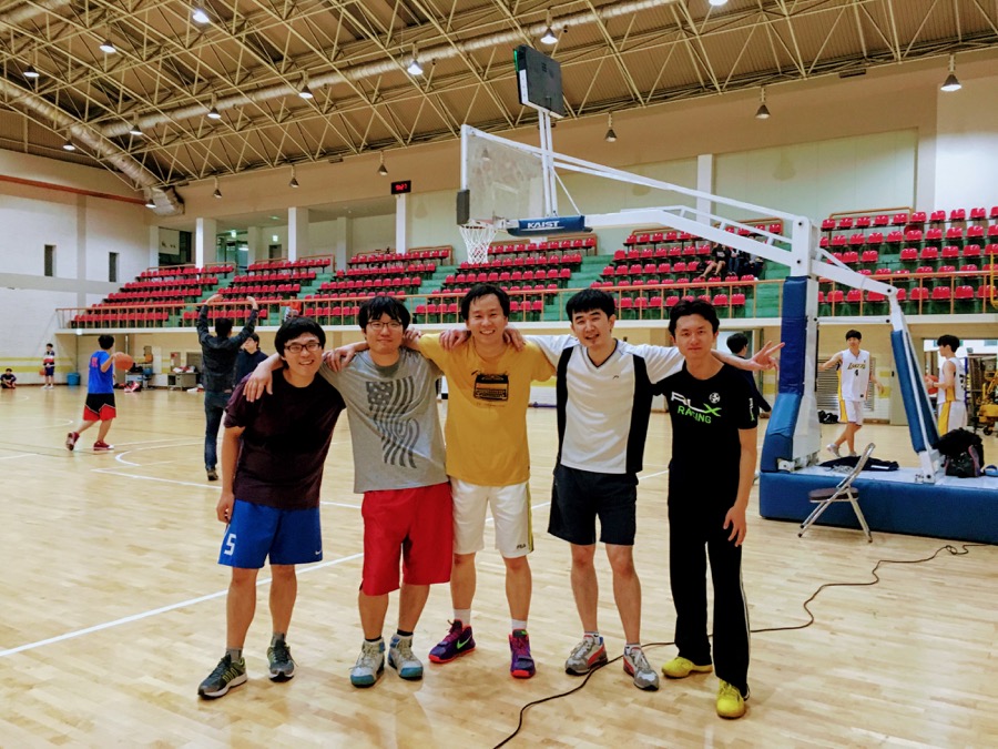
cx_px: 499
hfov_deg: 61.7
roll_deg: +0.5
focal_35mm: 29
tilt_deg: -1.1
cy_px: 374
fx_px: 836
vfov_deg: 48.2
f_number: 2.2
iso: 200
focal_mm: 4.15
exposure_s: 1/24
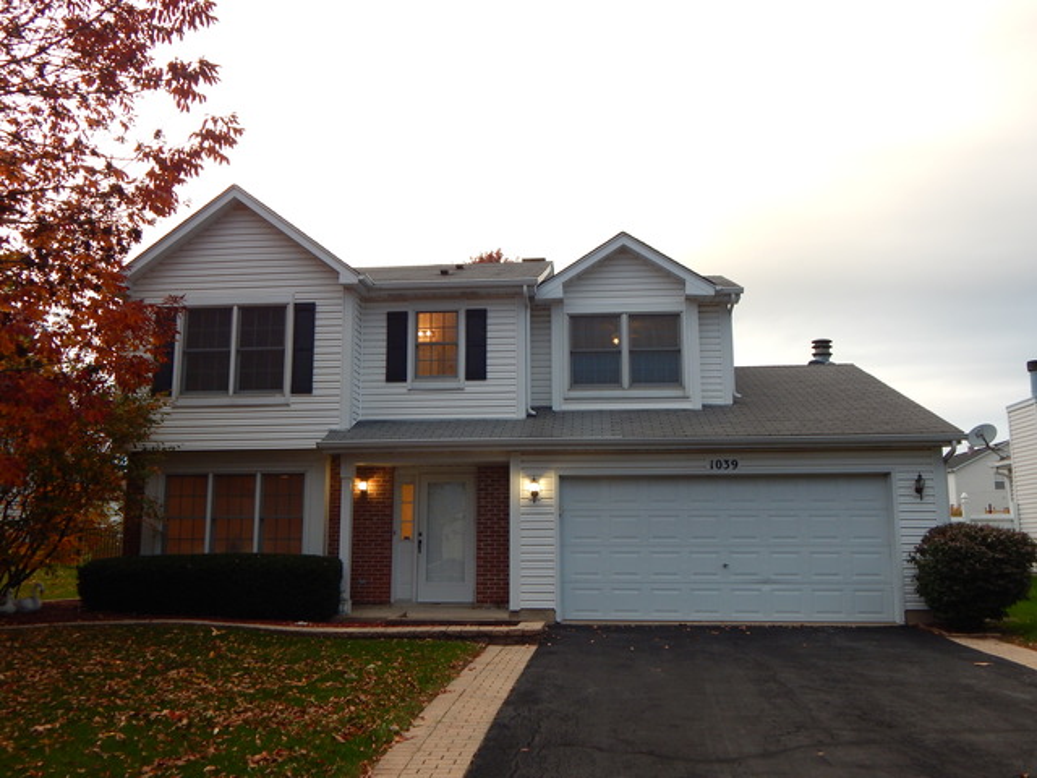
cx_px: 518
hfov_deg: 58.4
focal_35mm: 31
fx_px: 929
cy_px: 389
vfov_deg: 45.4
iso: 125
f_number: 3.2
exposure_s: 1/30
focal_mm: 5.6
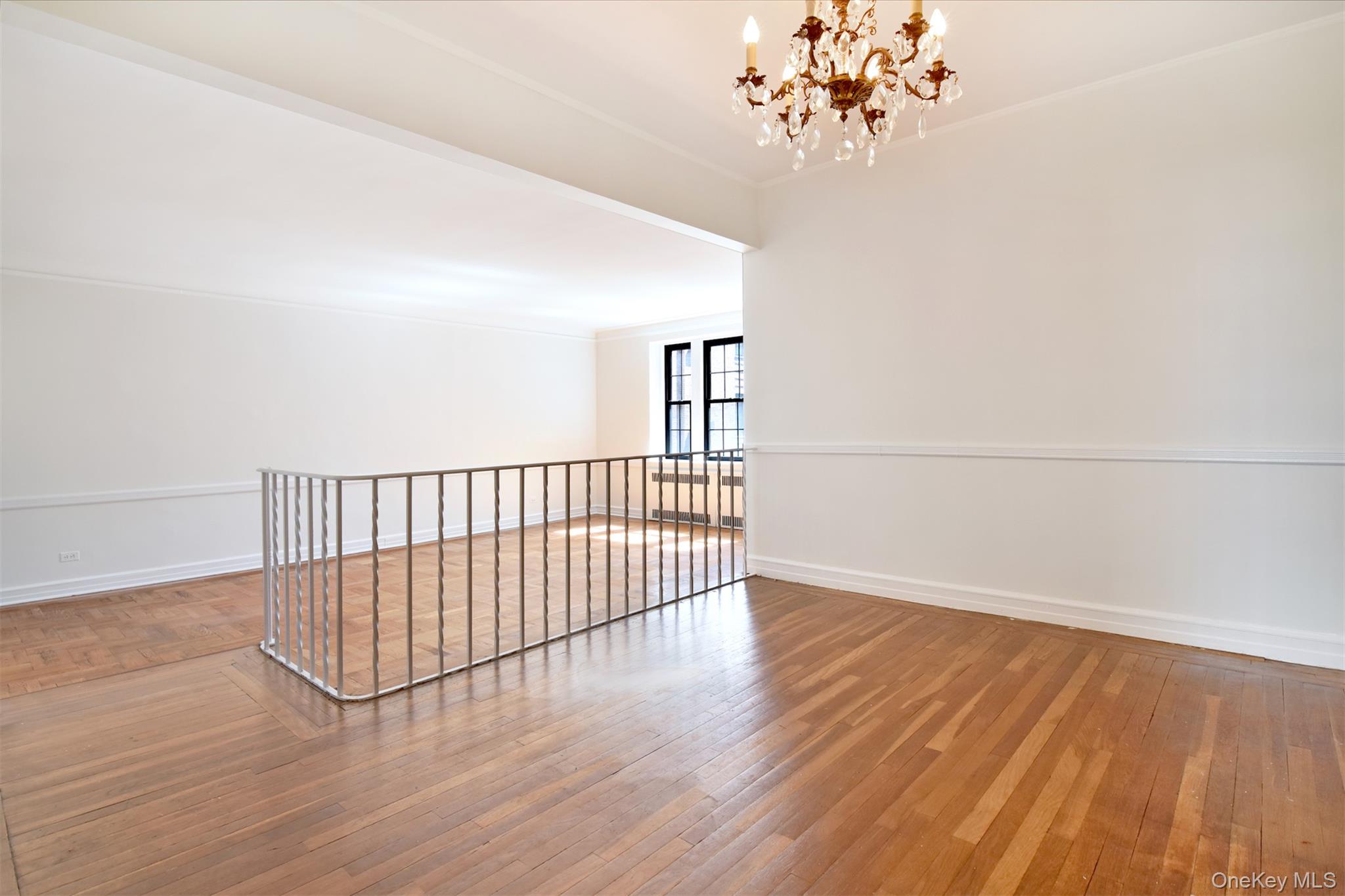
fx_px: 616
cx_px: 672
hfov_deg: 95.0
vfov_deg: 72.0
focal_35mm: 16
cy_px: 448
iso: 640
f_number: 8
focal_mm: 11
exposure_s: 1/30
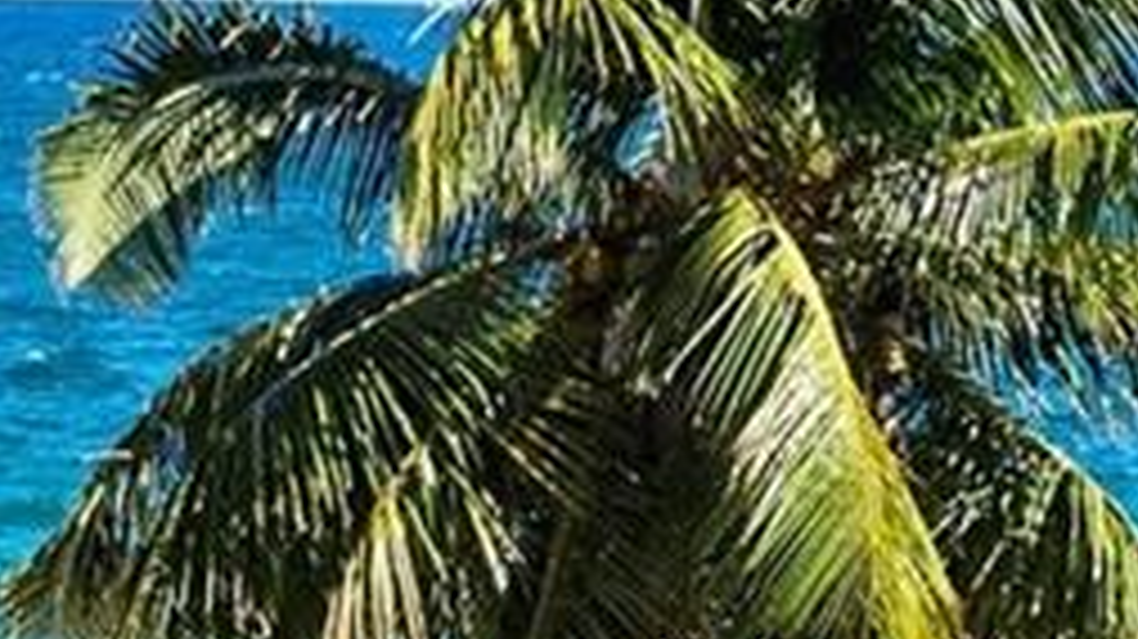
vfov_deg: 1.8
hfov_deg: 3.3
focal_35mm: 655
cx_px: 1430
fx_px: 19754
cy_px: -428
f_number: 8
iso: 200
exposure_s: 1/400
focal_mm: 66
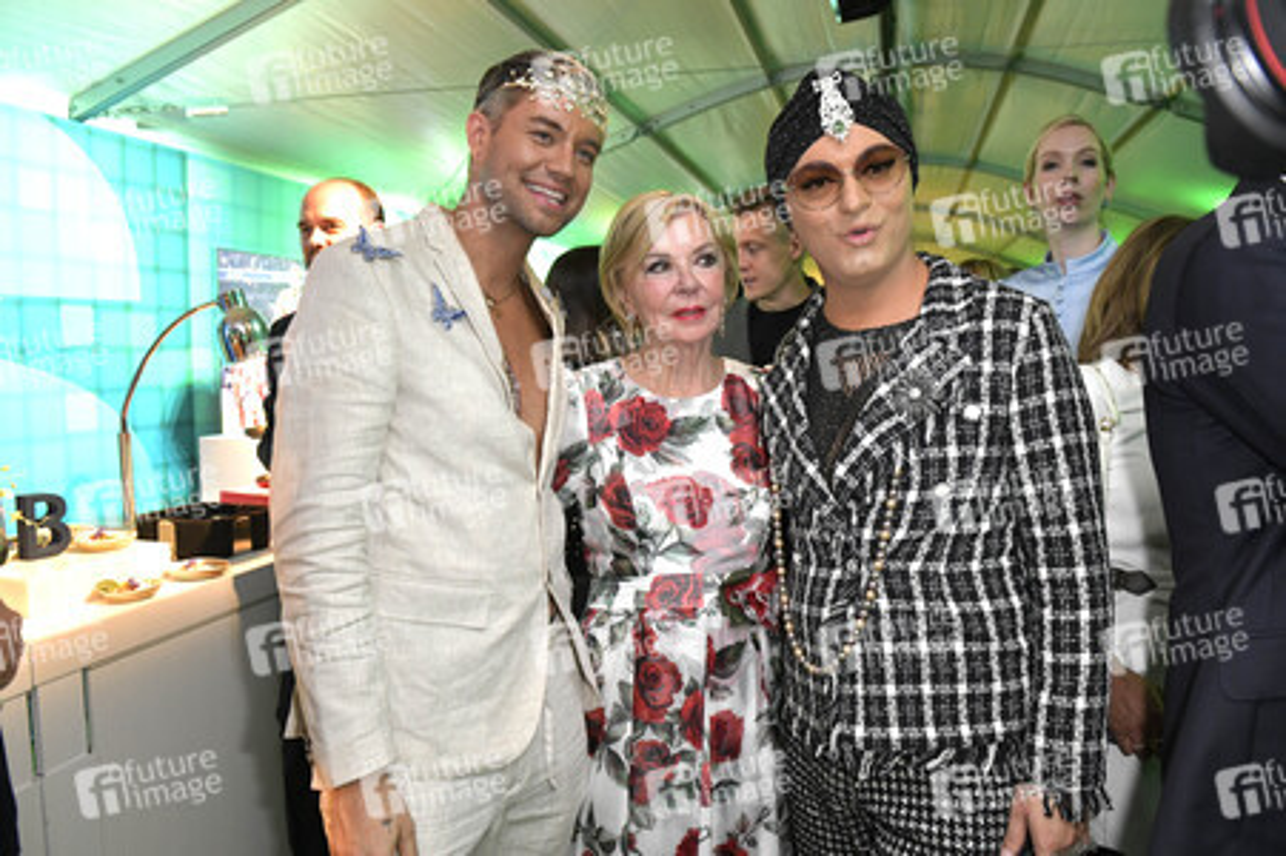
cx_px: 643
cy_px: 428
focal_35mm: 24
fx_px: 857
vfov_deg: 53.1
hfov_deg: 73.8
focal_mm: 24
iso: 2500
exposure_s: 1/200
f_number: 5.6
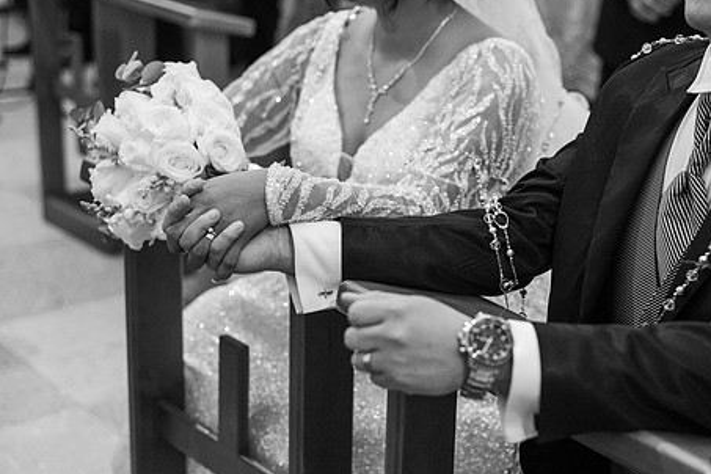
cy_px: 230
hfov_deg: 31.3
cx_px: 443
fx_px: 1264
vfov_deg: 21.2
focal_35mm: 64
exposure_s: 1/125
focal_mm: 50
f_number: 2.8
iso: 2500
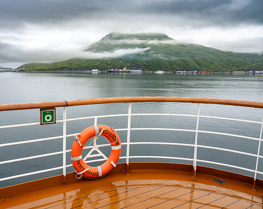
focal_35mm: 30
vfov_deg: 49.0
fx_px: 229
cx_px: 92
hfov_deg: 58.5
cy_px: 104
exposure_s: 1/125
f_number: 8
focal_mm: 24
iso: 180
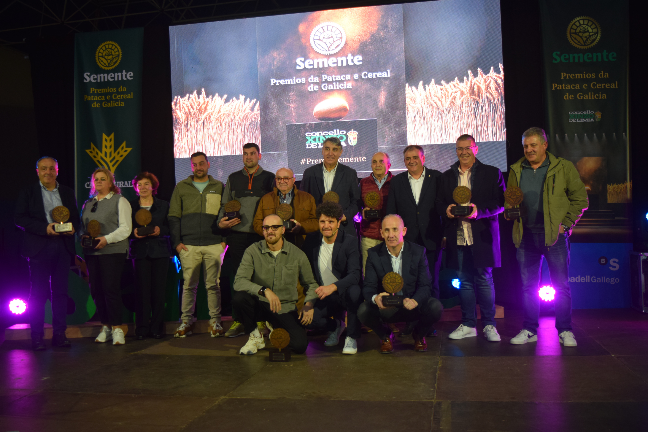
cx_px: 324
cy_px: 216
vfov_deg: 36.9
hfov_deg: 53.1
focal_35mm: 36
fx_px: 648
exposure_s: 1/60
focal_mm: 24
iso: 500
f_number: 4
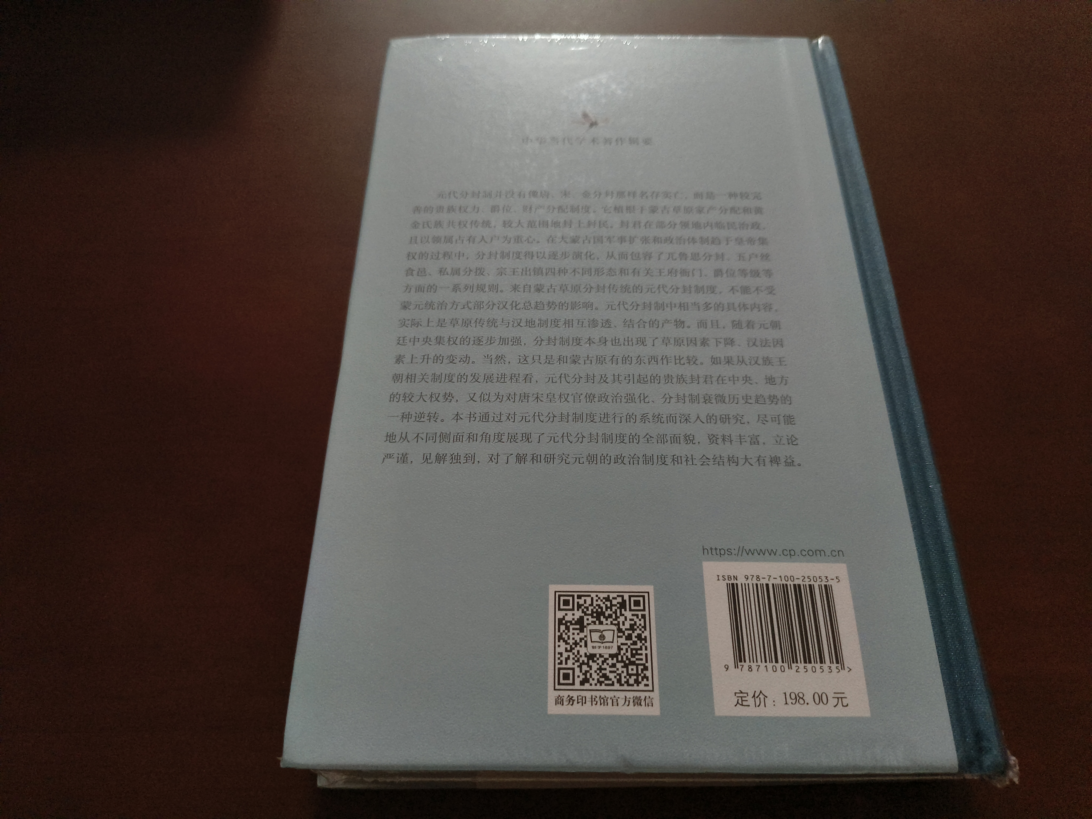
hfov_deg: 73.9
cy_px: 410
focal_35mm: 23
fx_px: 726
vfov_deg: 58.9
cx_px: 546
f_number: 1.88
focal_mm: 5.56
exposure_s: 1/33.3
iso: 1916
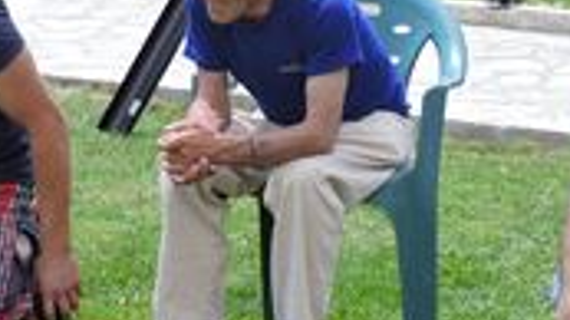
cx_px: 290
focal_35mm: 173
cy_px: 181
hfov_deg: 12.5
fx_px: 2613
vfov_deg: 7.0
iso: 100
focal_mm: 7.7
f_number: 3.4
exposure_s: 1/400
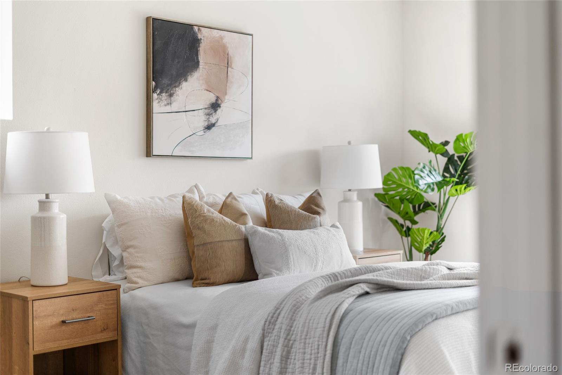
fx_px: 780
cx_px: 281
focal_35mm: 50
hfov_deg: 39.6
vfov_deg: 27.0
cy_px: 188
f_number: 1.8
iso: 160
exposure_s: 1/25
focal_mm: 50
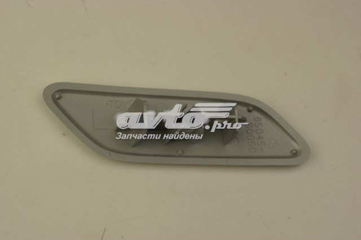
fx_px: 752
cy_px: 120
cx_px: 180
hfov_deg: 27.0
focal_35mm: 75
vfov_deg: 18.2
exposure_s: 1/160
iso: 100
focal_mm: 50
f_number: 8
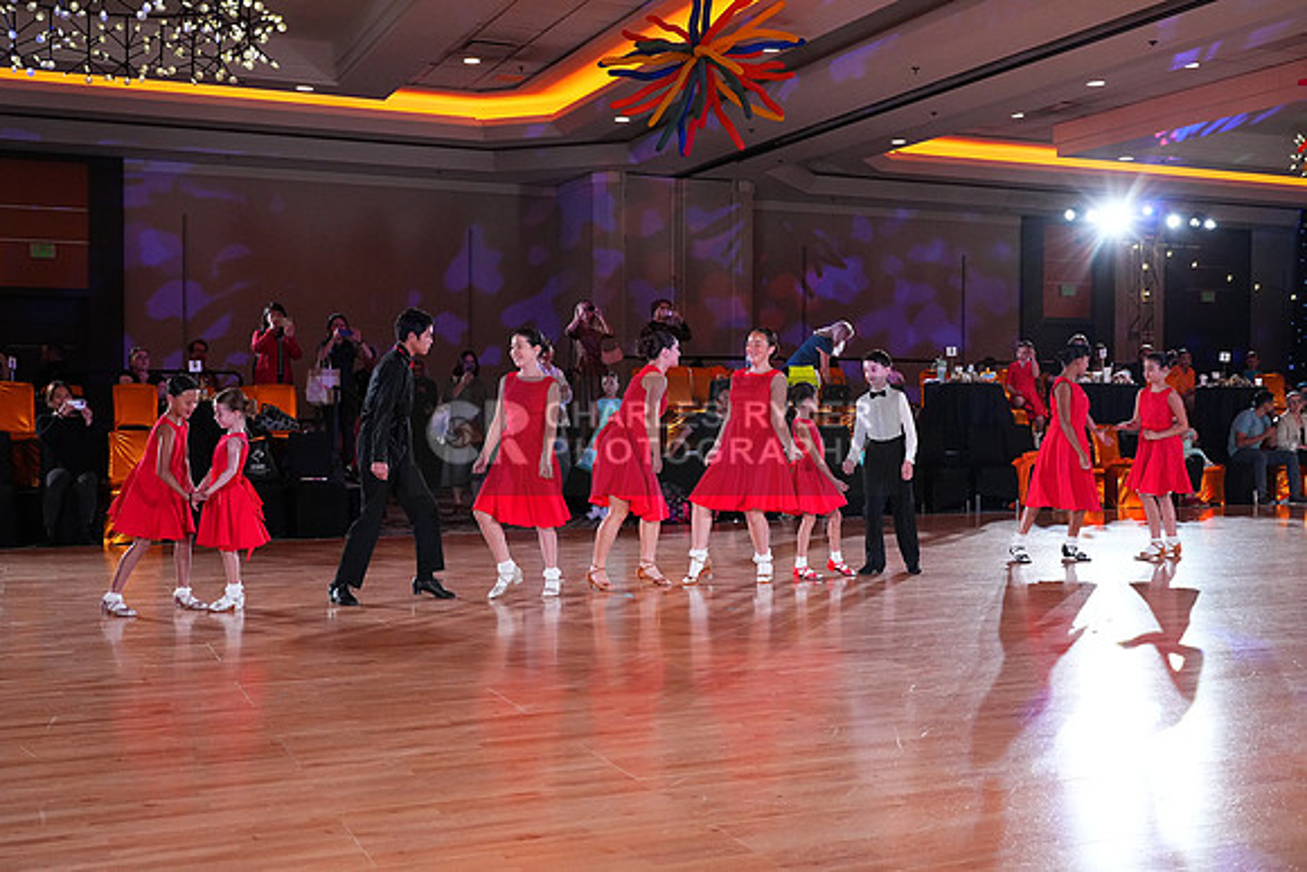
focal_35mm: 37
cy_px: 436
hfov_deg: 51.9
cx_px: 654
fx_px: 1344
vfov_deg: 36.0
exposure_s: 1/400
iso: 5000
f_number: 5.6
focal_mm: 37
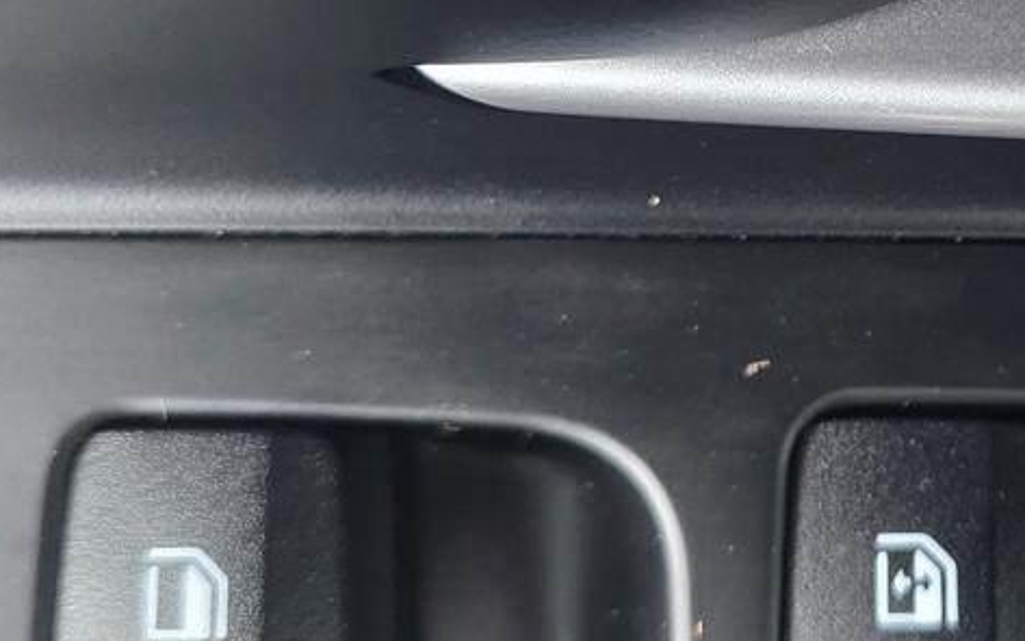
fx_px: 1844
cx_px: 992
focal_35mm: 66
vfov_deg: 19.5
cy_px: 139
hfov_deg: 29.3
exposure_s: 1/120
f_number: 1.7
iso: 640
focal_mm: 6.25
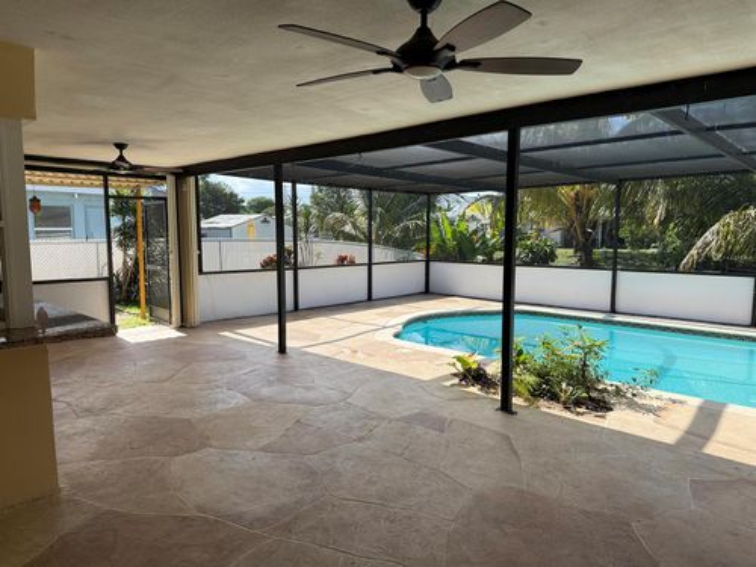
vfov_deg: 56.8
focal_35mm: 24
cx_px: 378
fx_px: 524
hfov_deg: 71.6
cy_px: 284
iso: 80
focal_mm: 6.76
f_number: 1.78
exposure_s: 1/1618
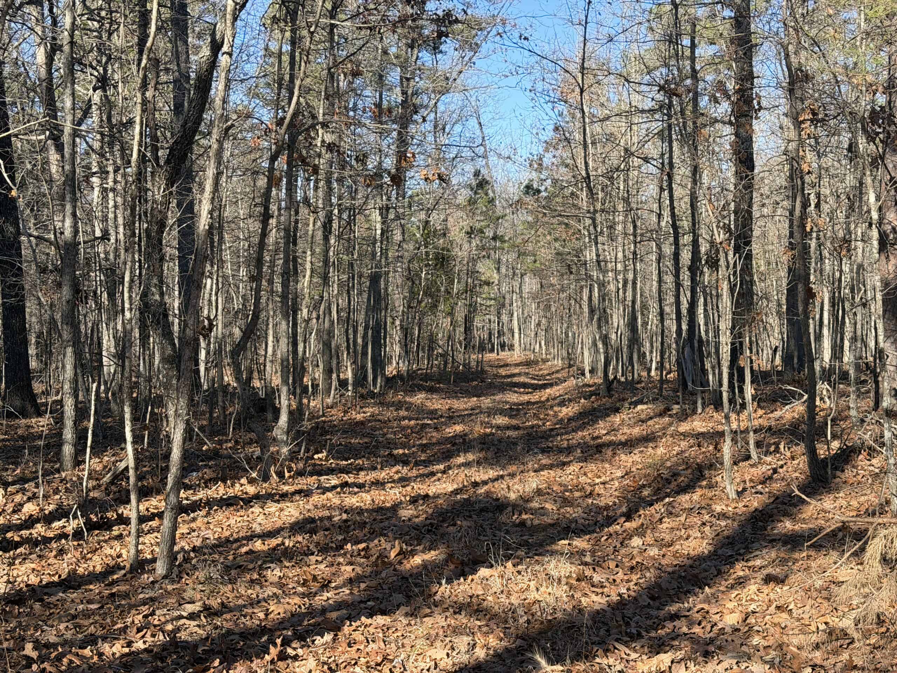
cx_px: 448
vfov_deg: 30.3
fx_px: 1244
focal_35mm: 48
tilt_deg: -1.7
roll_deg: +0.4
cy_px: 336
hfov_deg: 39.7
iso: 100
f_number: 1.78
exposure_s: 1/1608
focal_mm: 6.76
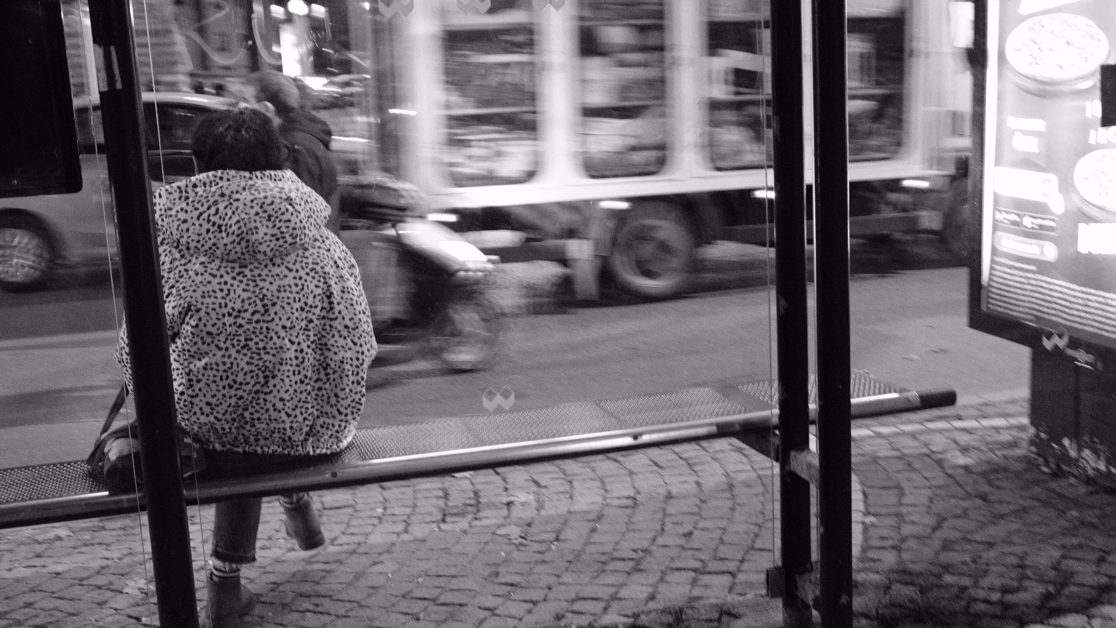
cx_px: 559
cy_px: 337
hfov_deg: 44.6
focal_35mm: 46
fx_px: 1361
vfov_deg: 26.0
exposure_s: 1/30
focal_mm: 28.9
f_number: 5
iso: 12800
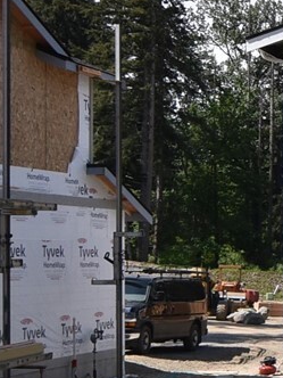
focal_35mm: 103
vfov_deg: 19.0
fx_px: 1123
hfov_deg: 12.3
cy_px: 246
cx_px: 608
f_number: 11
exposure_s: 1/500
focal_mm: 14
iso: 400
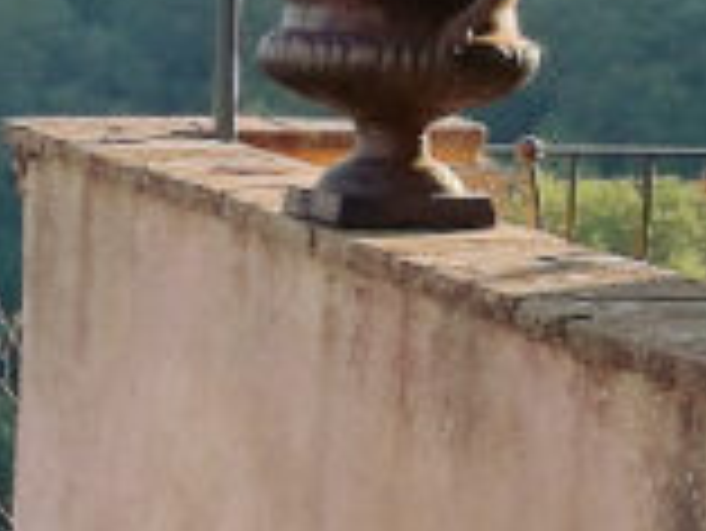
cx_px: -1093
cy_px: 432
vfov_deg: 8.4
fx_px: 3592
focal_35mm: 176
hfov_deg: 9.7
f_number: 2.2
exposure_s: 1/723
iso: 50
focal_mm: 4.5
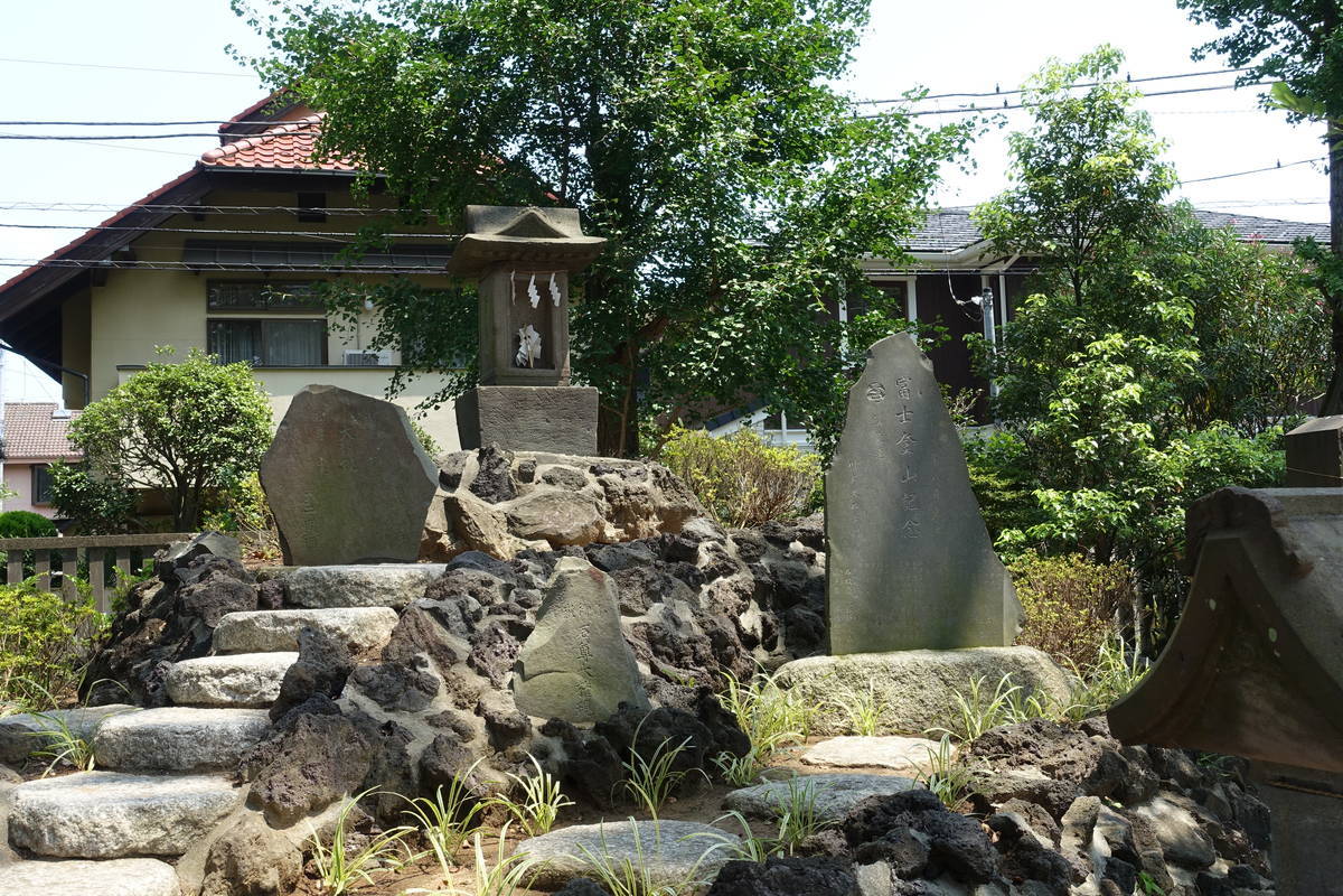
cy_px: 448
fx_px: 1380
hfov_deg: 51.9
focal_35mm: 37
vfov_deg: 35.9
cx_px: 672
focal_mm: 13.72
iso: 125
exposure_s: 1/160
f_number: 5.6
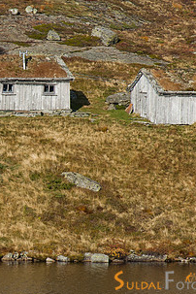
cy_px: 120
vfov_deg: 5.3
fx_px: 3160
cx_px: -18
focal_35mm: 387
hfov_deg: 3.5
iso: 200
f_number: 9
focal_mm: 135
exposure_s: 1/400
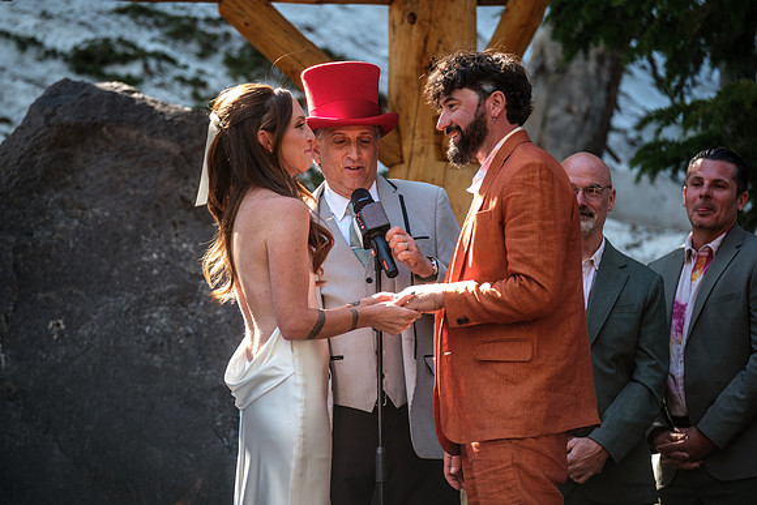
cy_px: 252
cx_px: 378
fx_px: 4417
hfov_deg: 9.8
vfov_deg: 6.5
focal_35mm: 210
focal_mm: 140
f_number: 4
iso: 400
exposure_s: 1/125
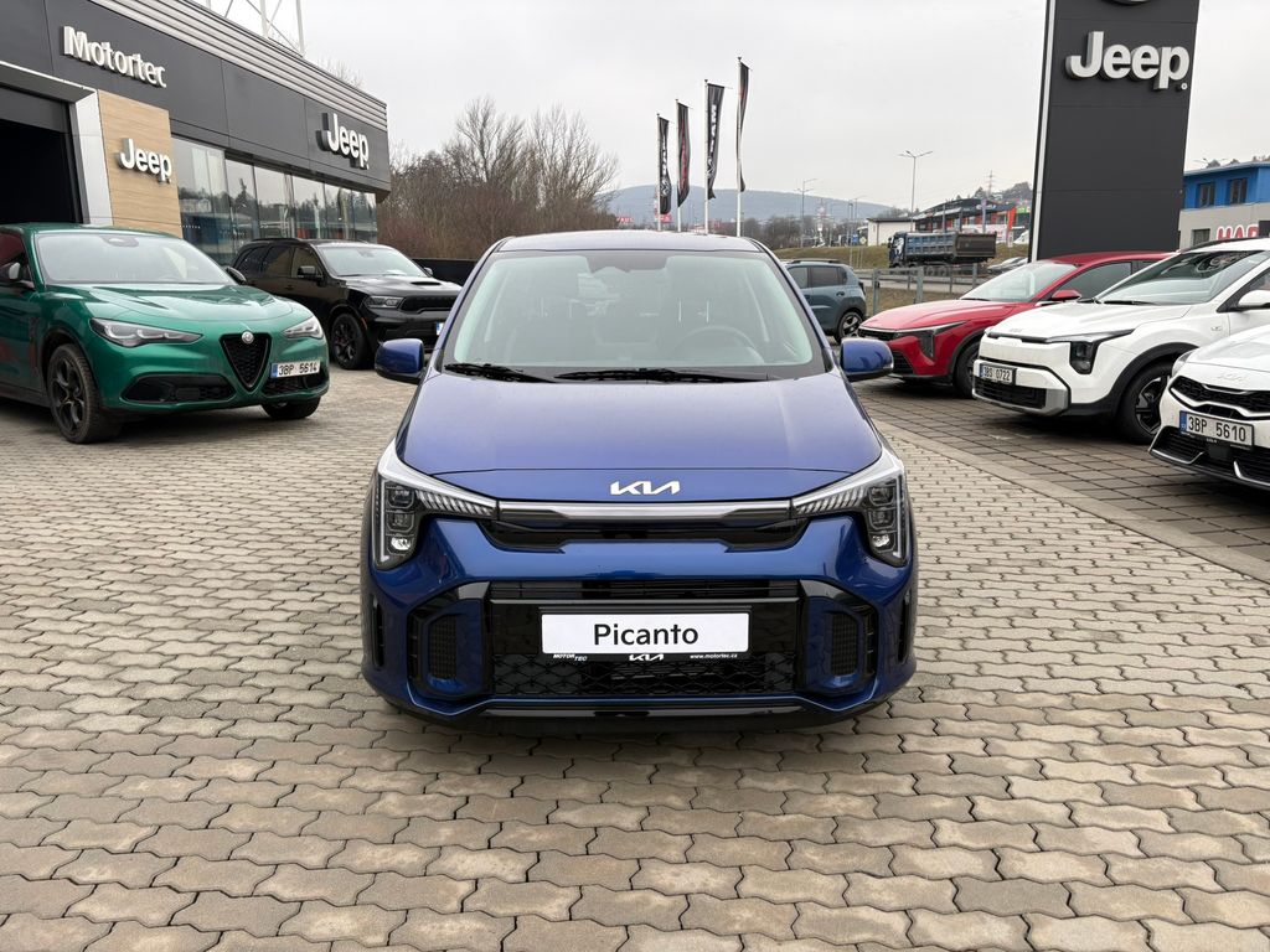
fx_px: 954
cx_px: 635
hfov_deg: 67.3
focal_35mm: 26
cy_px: 476
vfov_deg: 53.1
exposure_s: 1/178
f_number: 1.6
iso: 40
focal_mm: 5.96
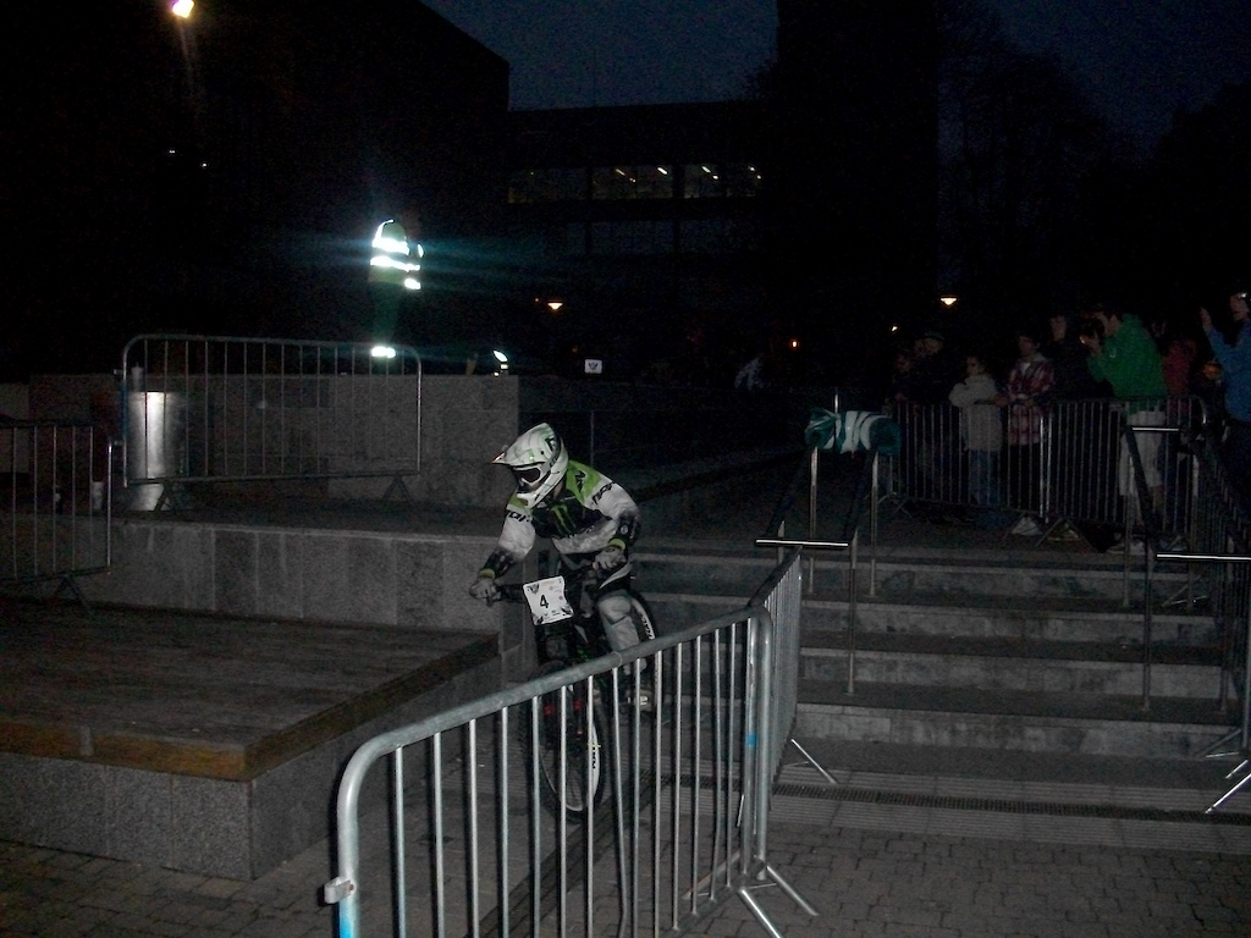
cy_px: 469
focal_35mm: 35
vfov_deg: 40.7
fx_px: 1265
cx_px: 626
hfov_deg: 52.6
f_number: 3.1
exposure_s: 1/500
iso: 800
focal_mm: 6.3
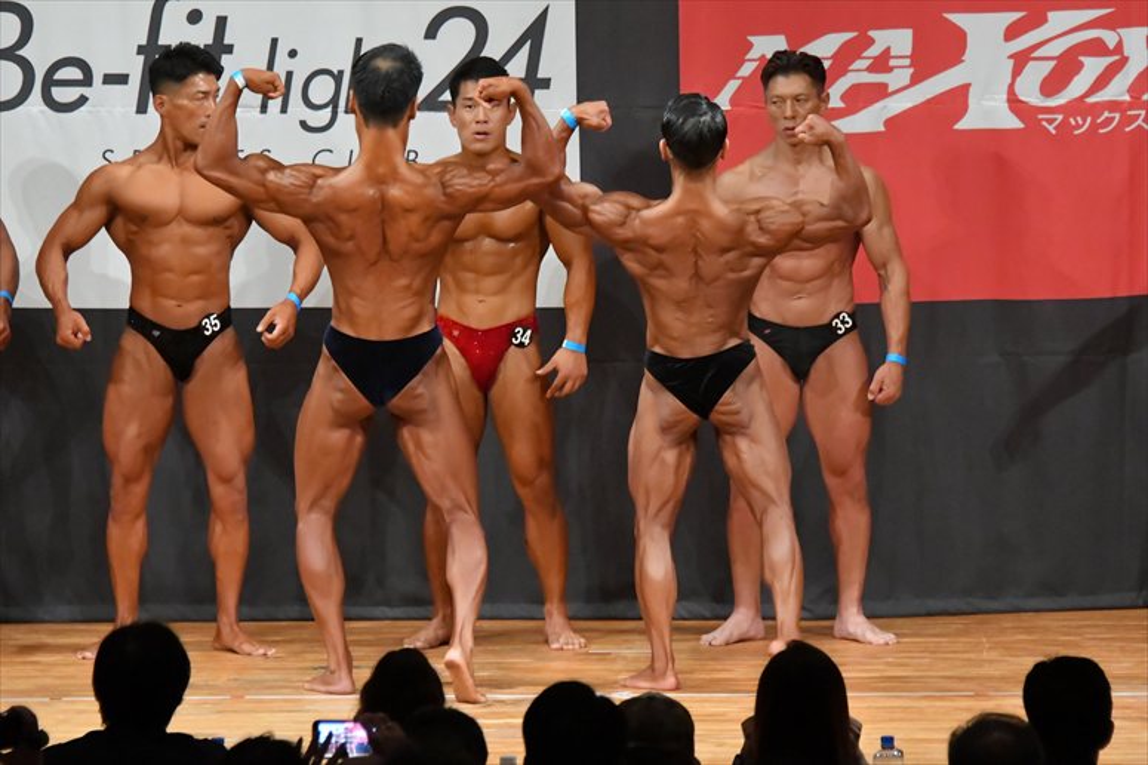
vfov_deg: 5.1
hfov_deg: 7.6
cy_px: 382
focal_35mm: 270
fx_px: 8606
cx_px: 574
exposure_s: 1/400
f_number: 5.6
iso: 10000
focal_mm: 180
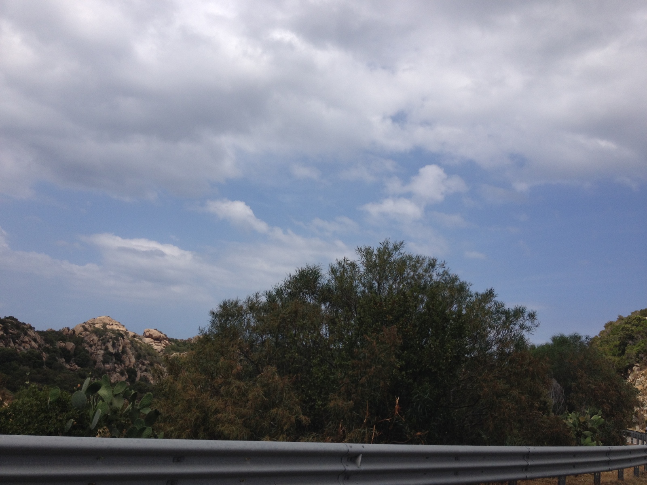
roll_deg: +1.5
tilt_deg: +15.6
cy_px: 242
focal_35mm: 35
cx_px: 324
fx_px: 654
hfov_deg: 52.6
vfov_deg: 40.7
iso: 50
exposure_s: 1/2404
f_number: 2.4
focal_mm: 4.28
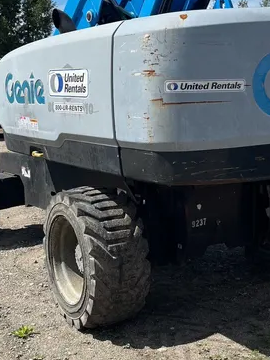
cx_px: 150
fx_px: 551
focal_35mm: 53
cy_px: 176
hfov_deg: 27.5
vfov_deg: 36.2
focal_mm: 5.1
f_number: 1.6
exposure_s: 1/3745
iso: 50
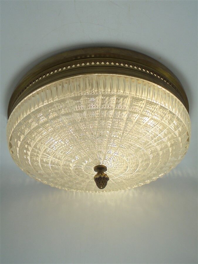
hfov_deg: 48.2
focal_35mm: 29
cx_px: 99
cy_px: 132
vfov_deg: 61.7
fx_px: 221
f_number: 3.7
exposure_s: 1/200
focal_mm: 5.3
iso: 100
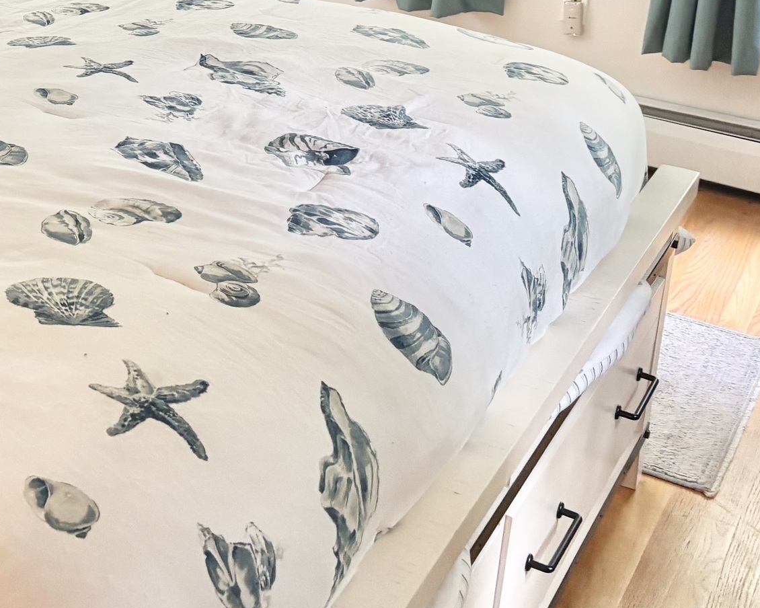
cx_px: -54
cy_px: -57
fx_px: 1552
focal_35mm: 69
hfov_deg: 25.7
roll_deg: -2.7
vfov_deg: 21.1
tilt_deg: -13.1
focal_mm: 5.96
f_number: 1.6
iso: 160
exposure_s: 1/60
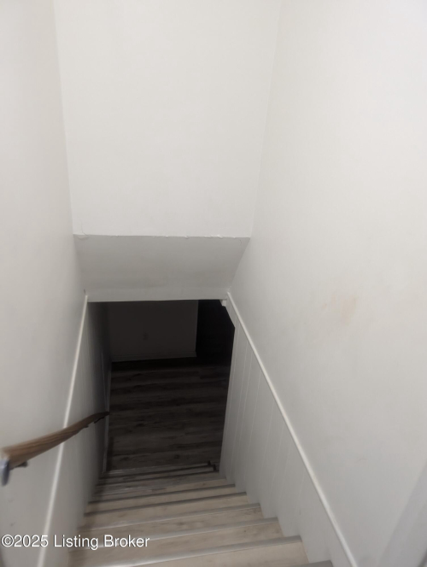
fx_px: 394
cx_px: 214
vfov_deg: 71.5
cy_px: 284
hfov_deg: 56.9
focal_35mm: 24
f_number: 1.68
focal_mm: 6.9
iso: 485
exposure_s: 1/120
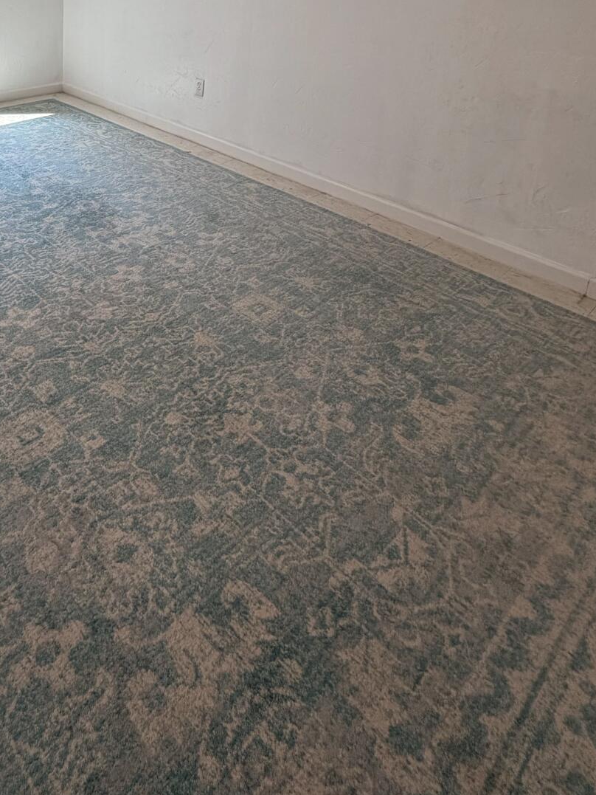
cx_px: 81
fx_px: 597
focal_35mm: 26
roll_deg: -1.3
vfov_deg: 58.8
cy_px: 100
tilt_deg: -15.0
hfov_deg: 48.5
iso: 100
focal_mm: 2.22
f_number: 2.2
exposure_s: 1/120
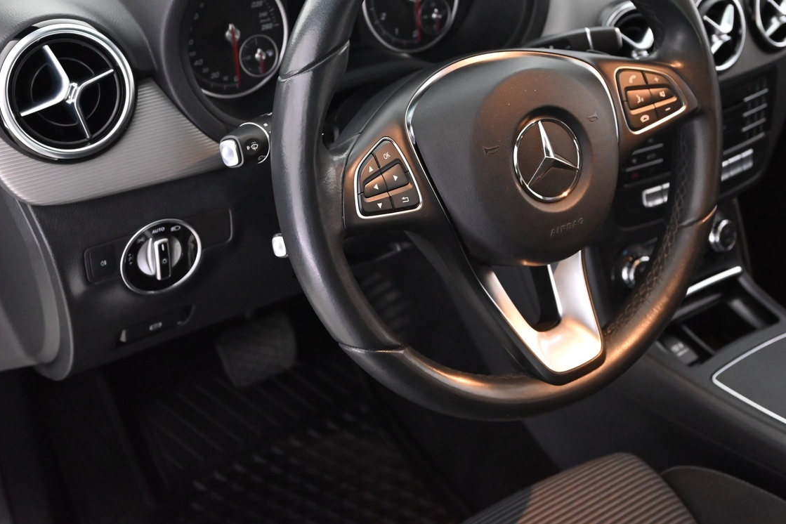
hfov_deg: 46.3
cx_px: 349
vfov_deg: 31.5
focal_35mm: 42
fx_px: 917
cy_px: 155
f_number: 4.5
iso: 5600
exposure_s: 1/60
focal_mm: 29
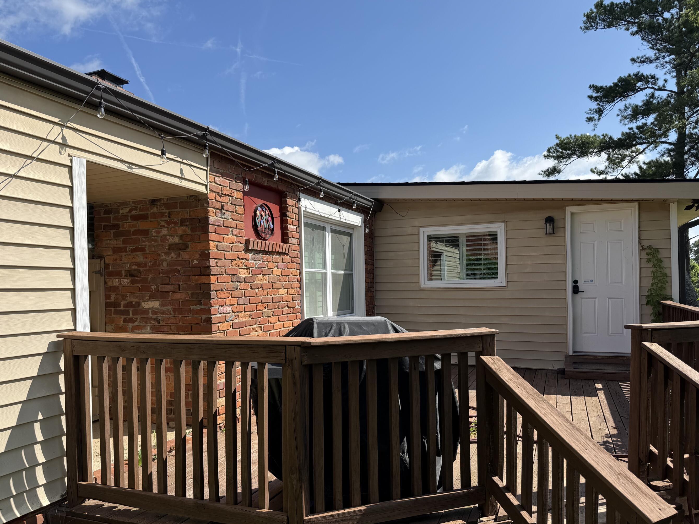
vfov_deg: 51.3
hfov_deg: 65.3
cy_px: 284
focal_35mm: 27
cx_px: 350
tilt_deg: +1.2
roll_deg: +1.6
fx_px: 545
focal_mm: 6.76
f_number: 1.78
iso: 80
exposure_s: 1/3953
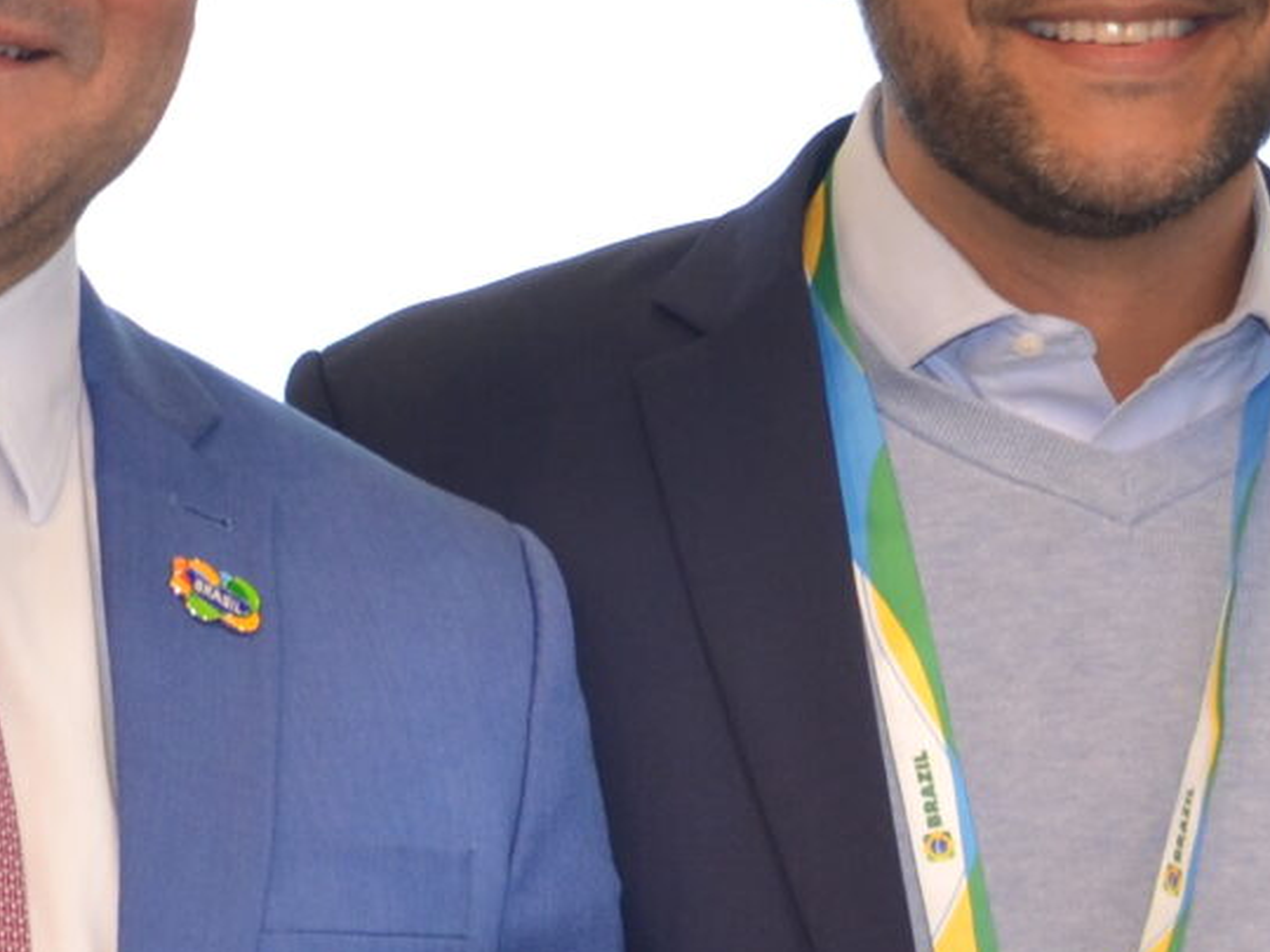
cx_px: 1216
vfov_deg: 9.9
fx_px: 5503
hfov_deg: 13.0
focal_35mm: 150
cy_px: 477
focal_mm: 22
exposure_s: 1/60
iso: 400
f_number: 3.5
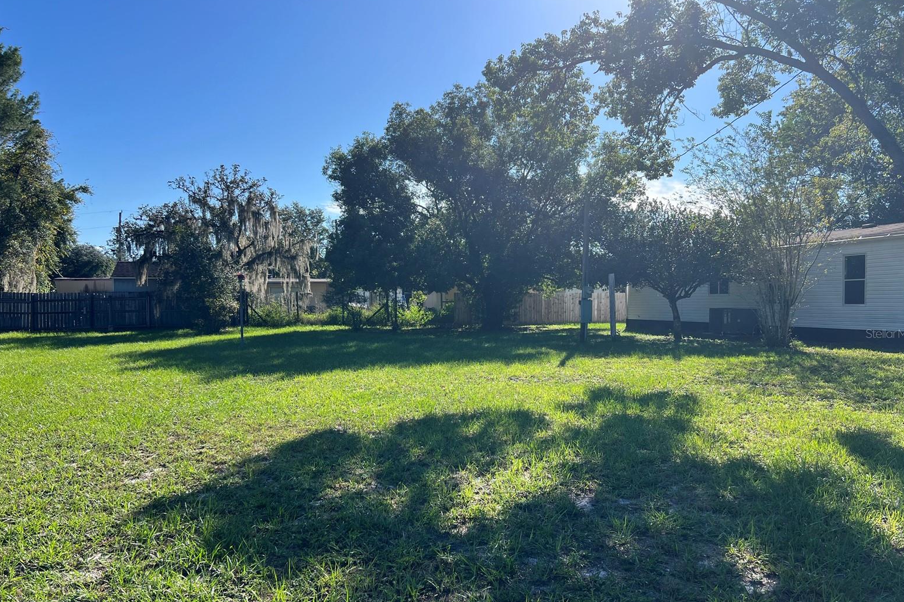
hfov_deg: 65.5
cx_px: 453
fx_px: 703
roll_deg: +0.5
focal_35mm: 28
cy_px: 333
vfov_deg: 46.3
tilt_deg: -3.5
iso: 50
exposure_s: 1/3257
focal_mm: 5.7
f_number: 1.5
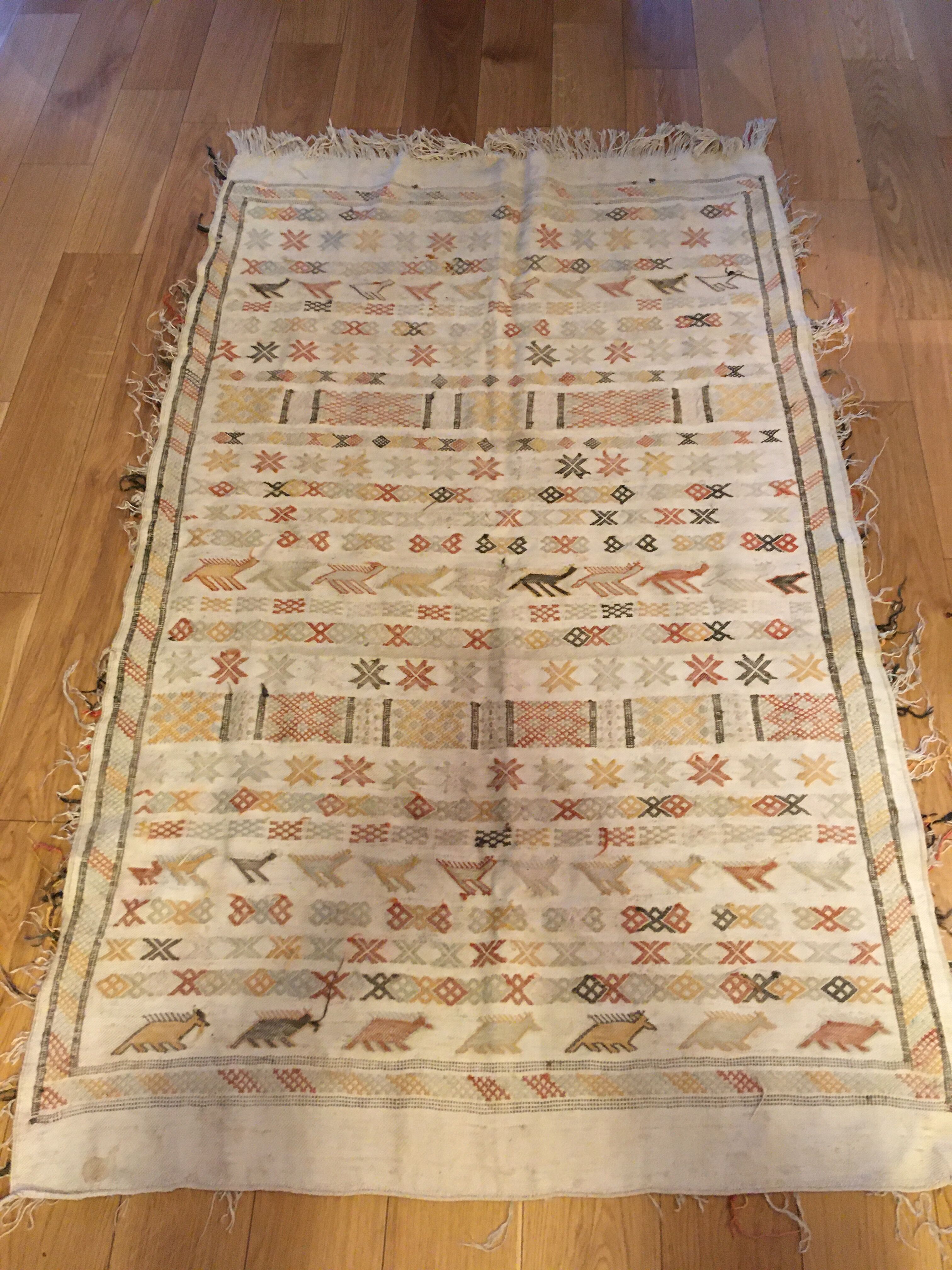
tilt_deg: -60.9
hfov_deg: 48.2
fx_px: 1063
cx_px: 476
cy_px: 635
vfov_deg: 61.7
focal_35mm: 29
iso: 200
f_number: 2.2
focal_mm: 4.15
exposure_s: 1/20
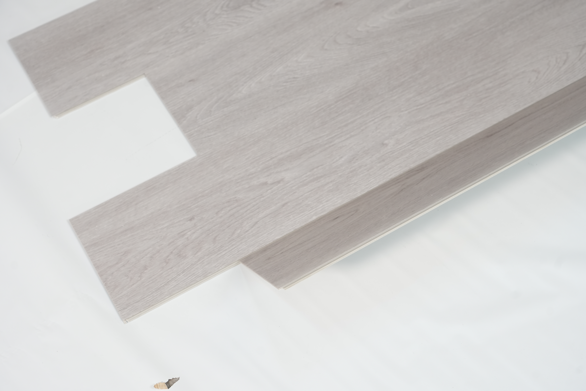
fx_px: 1042
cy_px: 196
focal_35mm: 64
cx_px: 293
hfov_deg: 31.4
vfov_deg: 21.2
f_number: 5.6
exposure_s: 1/125
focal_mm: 64
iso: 1250
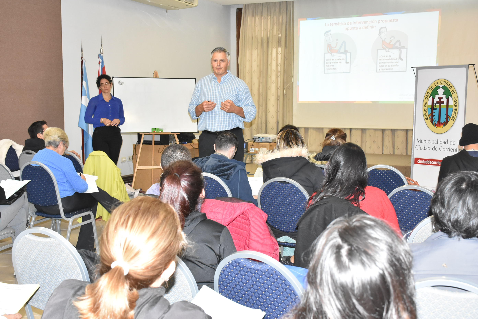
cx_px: 235
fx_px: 578
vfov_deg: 30.9
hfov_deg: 44.9
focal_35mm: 44
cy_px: 159
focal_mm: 27
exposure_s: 1/60
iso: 2500
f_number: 6.3
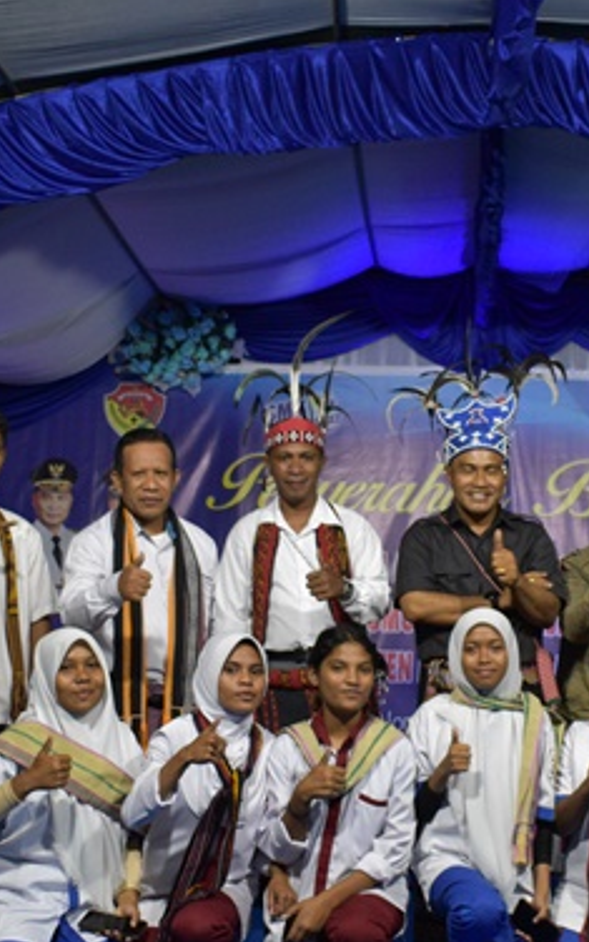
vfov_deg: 31.5
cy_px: 535
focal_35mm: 65
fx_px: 1669
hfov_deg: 19.9
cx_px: 429
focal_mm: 20
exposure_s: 1/125
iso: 1000
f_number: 3.5
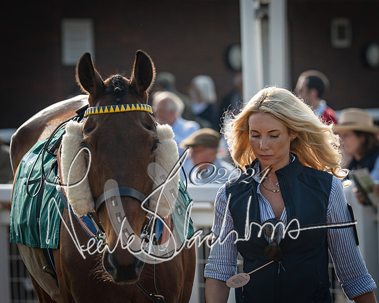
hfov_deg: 6.9
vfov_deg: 5.5
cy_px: 116
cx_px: 220
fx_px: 3157
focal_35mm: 282
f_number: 4
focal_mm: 135
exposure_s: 1/640
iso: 80
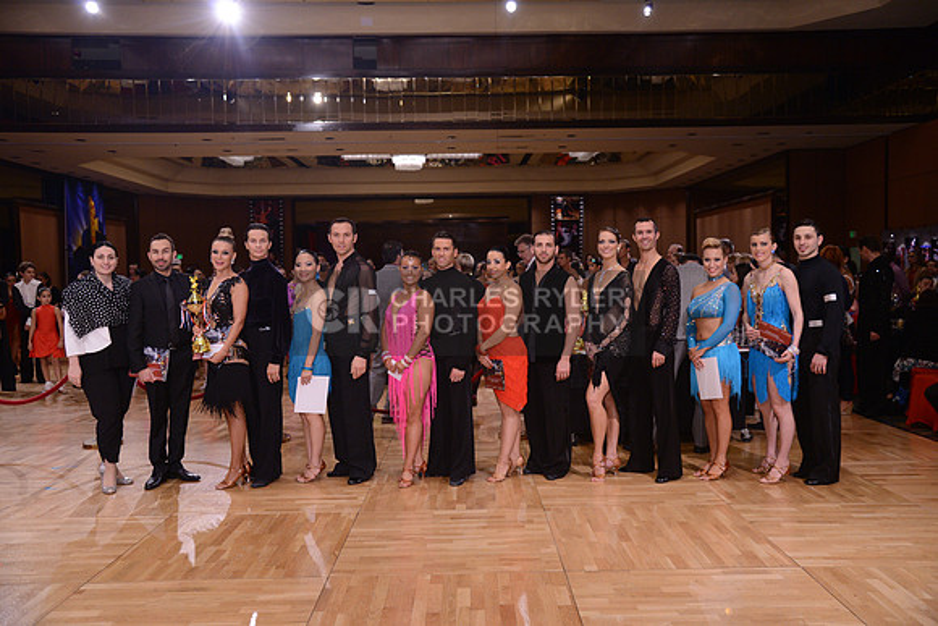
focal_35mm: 32
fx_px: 834
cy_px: 313
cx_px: 469
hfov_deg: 58.7
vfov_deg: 41.1
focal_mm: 32
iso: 1600
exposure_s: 1/250
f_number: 4
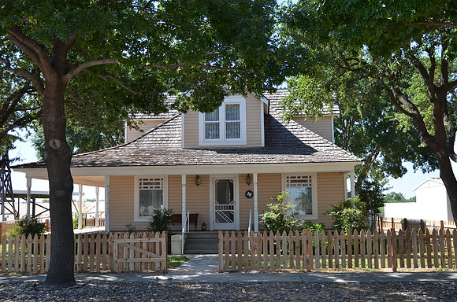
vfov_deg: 31.7
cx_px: 228
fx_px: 532
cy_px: 151
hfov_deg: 46.5
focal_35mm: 42
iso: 200
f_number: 5.6
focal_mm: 28
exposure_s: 1/125
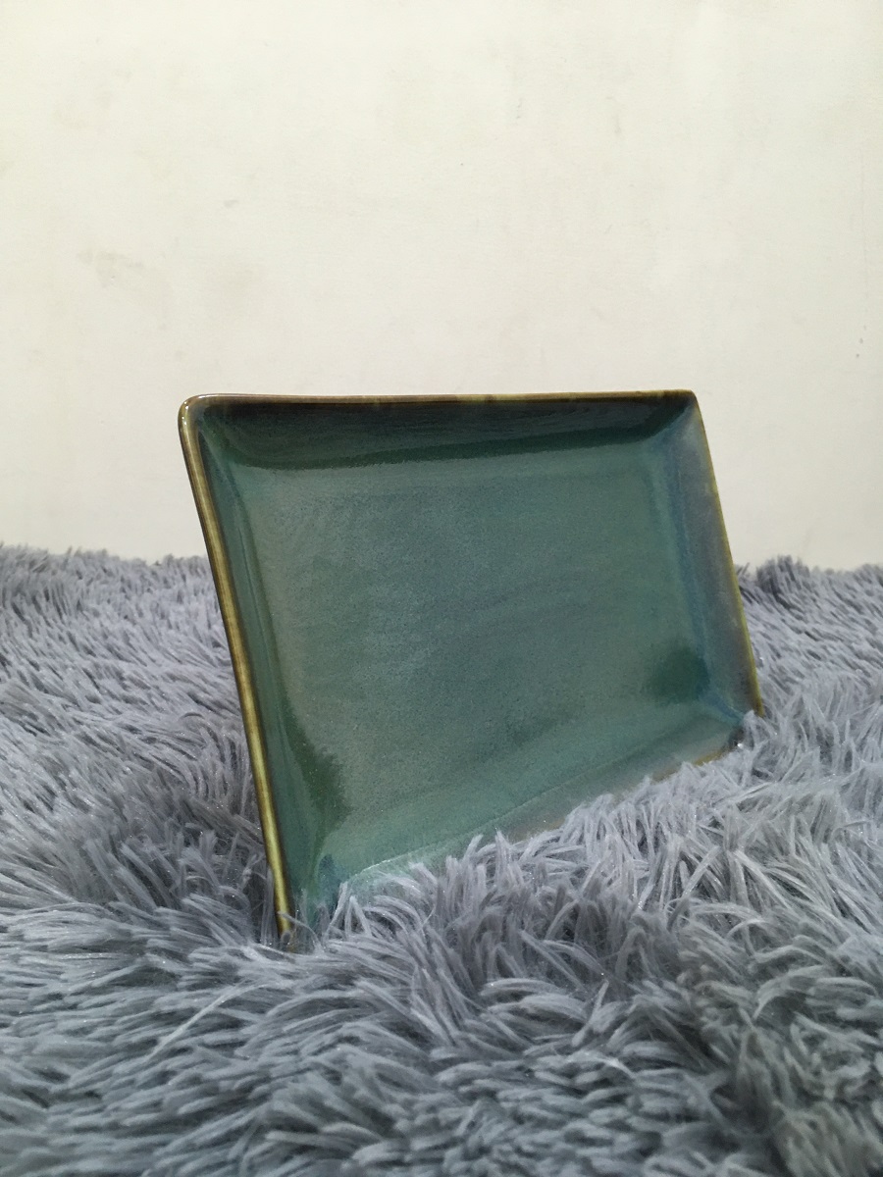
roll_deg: -2.7
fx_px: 986
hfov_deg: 48.2
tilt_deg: -13.5
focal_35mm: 29
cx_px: 442
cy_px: 588
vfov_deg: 61.7
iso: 125
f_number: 2.2
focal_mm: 4.15
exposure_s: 1/33
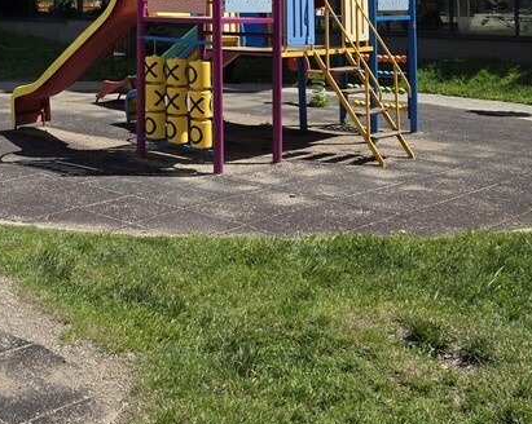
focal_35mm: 56
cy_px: -66
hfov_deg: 32.4
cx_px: 85
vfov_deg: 24.8
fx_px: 881
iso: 80
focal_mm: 6.3
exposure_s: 1/4889
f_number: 1.7
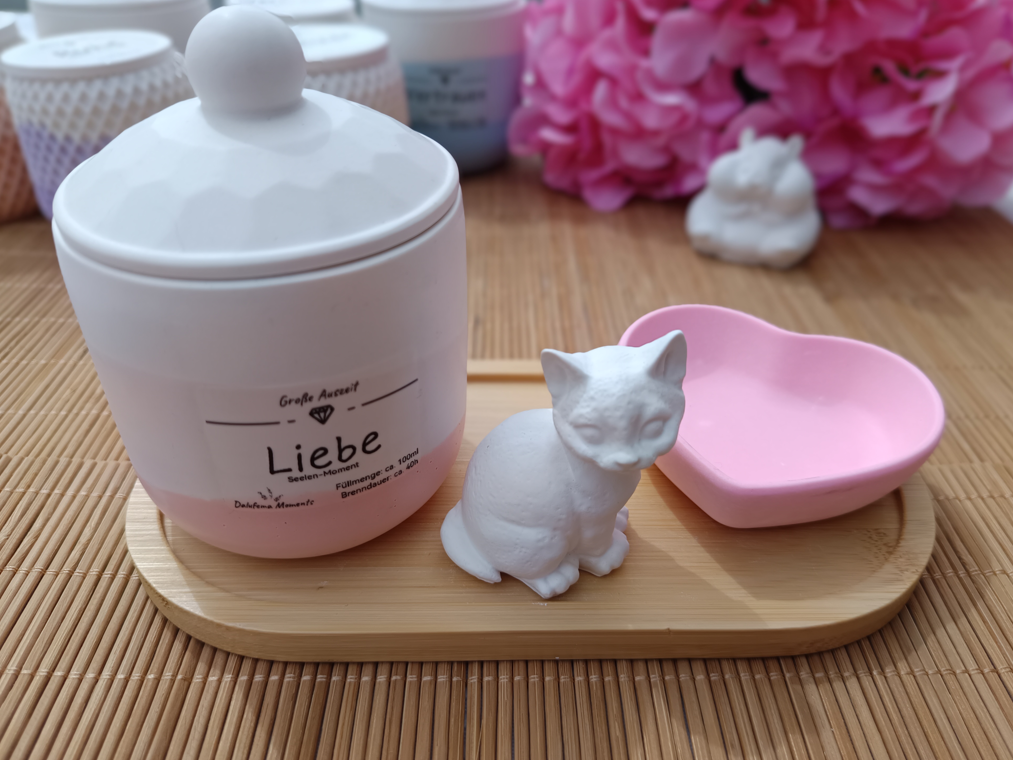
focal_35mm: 25
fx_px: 732
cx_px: 522
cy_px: 386
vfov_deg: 54.9
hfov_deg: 69.4
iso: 51
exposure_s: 1/600
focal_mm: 5.31
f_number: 1.7
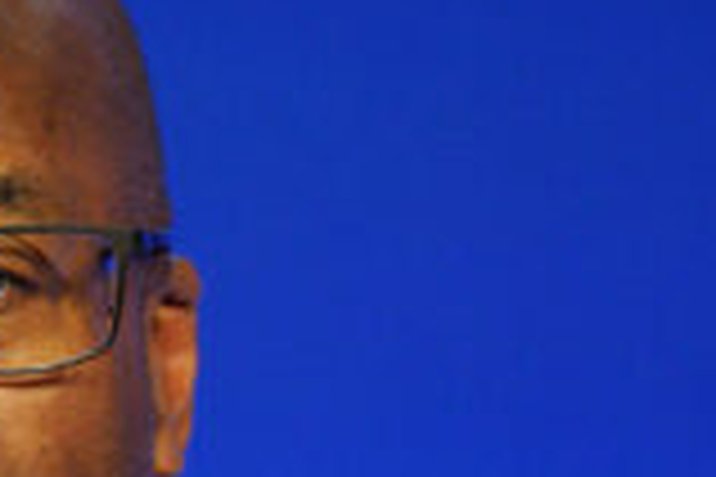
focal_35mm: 1427
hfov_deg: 1.4
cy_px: 722
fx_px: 28379
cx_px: -270
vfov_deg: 1.0
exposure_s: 1/320
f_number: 2.8
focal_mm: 300
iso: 1600
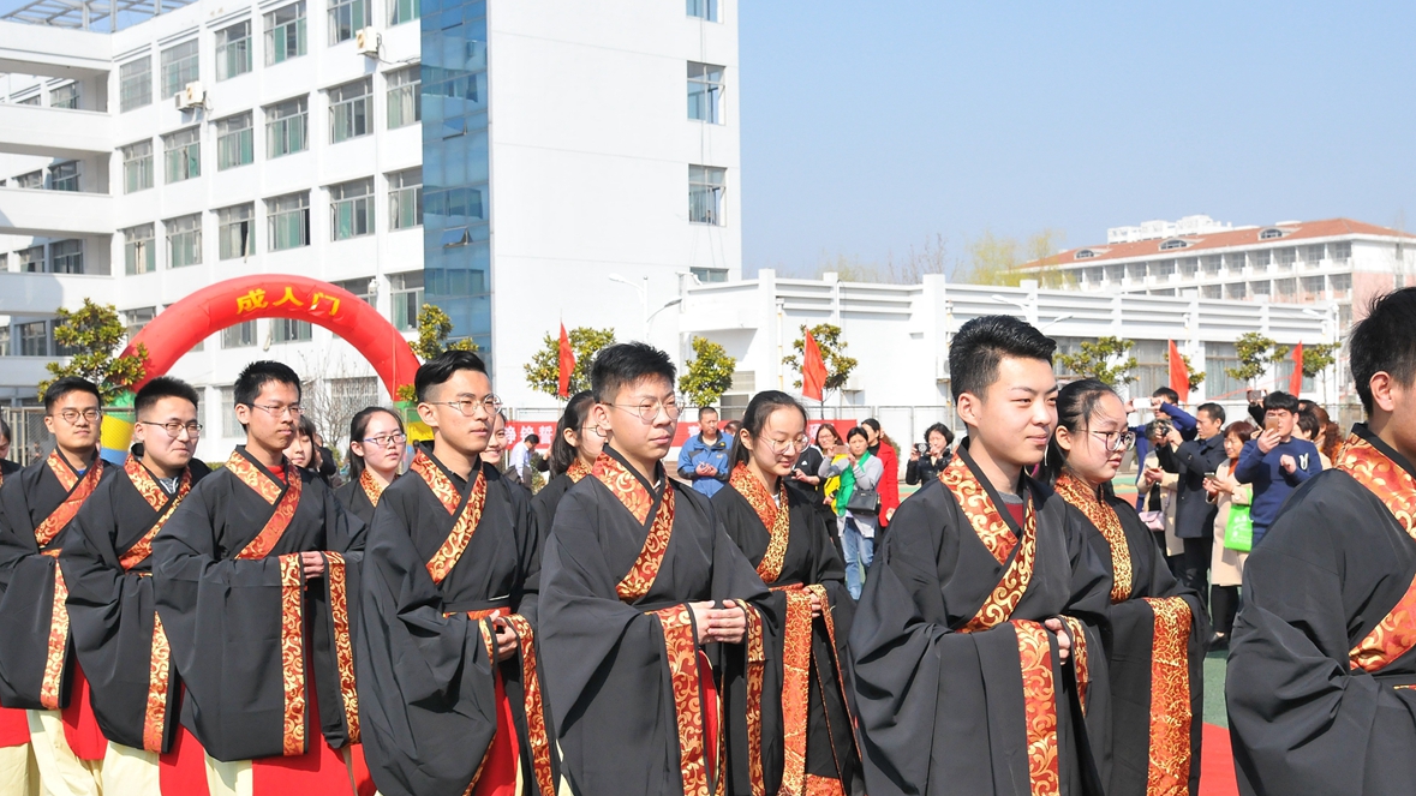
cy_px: 462
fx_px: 1860
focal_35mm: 50
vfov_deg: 24.1
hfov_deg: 41.7
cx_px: 713
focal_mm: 31
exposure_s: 1/800
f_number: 8
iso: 800
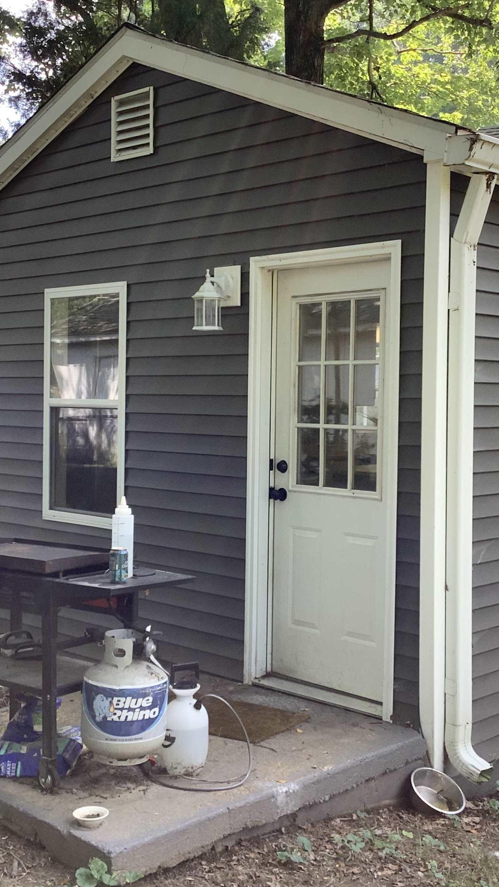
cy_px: 451
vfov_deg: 44.6
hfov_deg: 26.0
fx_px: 1082
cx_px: 248
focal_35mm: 46
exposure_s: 1/120
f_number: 2.4
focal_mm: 3.3
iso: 40
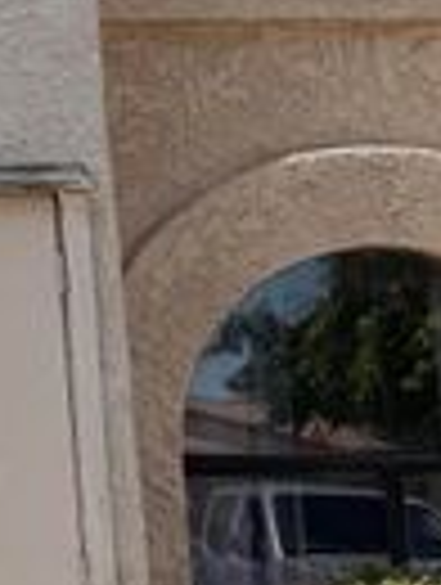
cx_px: -648
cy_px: 29
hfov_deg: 10.3
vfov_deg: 15.7
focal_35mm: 123
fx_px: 2083
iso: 80
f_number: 1.78
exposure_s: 1/3759
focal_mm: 6.76
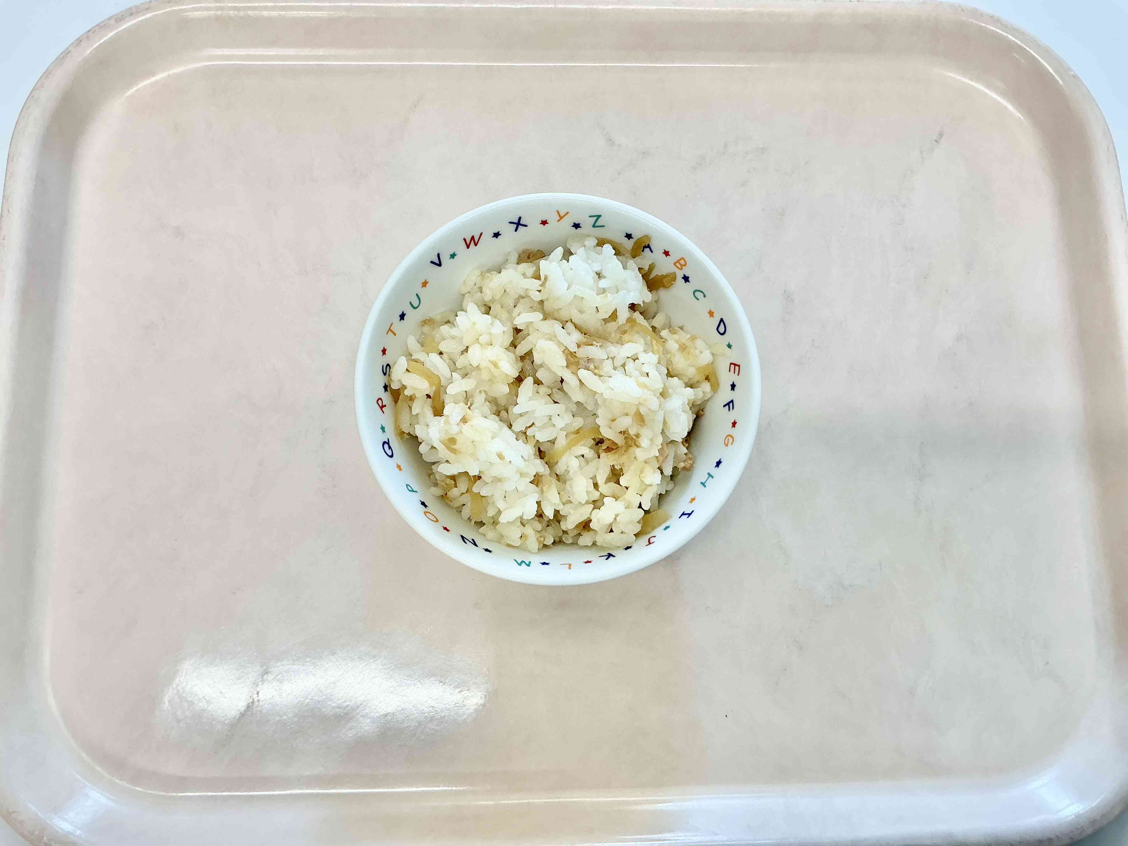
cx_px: 564
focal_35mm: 29
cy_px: 423
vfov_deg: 48.2
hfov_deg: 61.7
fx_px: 945
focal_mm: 3
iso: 40
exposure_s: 1/60
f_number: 1.8
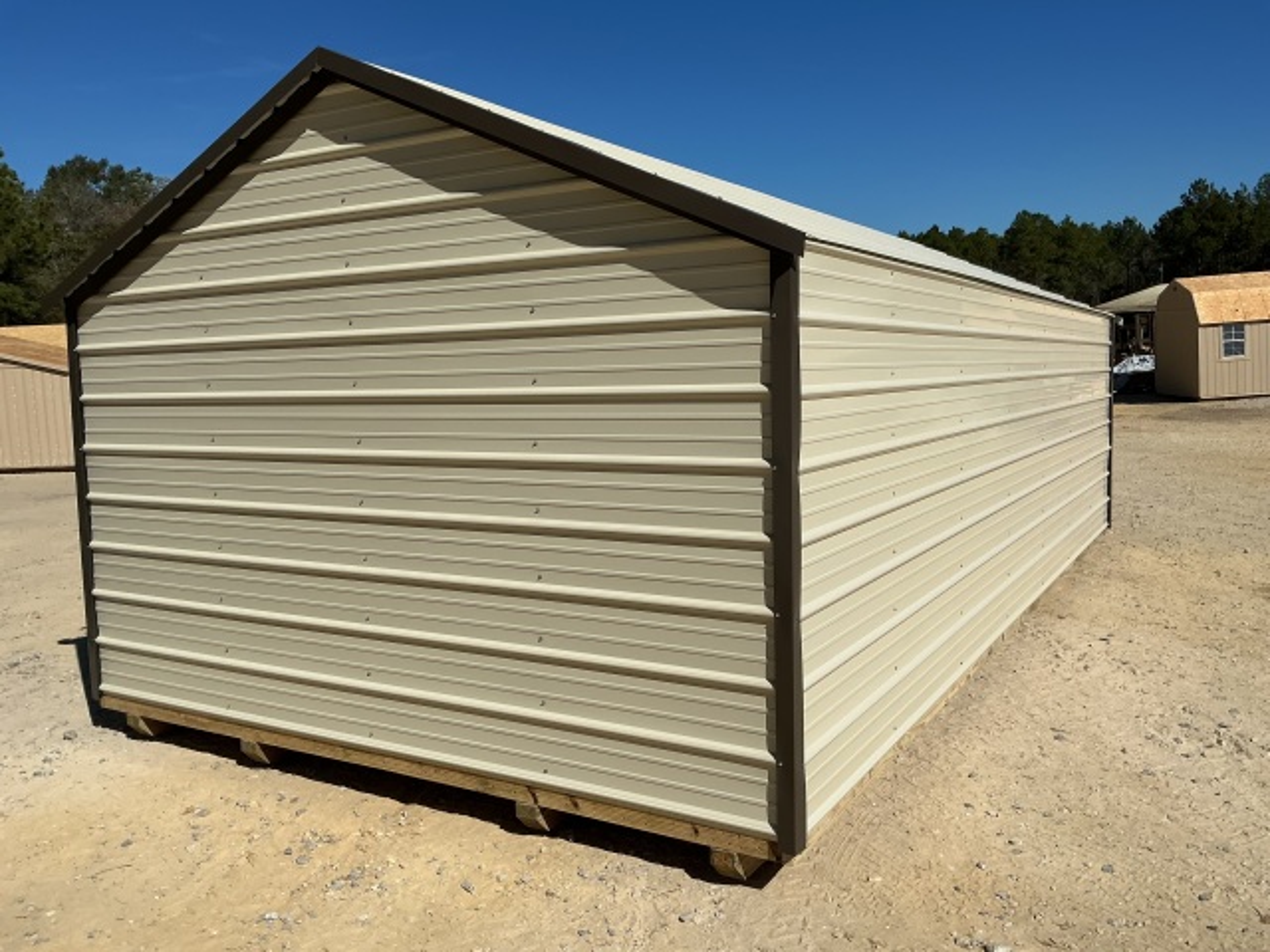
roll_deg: +2.3
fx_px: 1064
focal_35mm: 29
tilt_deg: -8.1
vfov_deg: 48.2
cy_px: 476
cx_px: 635
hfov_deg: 61.7
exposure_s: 1/5263
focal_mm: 3
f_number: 1.8
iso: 25
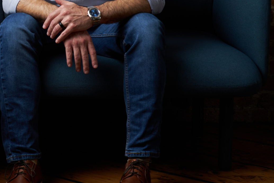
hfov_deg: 16.3
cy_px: 27
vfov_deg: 11.0
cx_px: 21
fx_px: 944
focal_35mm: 124
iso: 100
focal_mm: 50
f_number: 8
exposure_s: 1/125
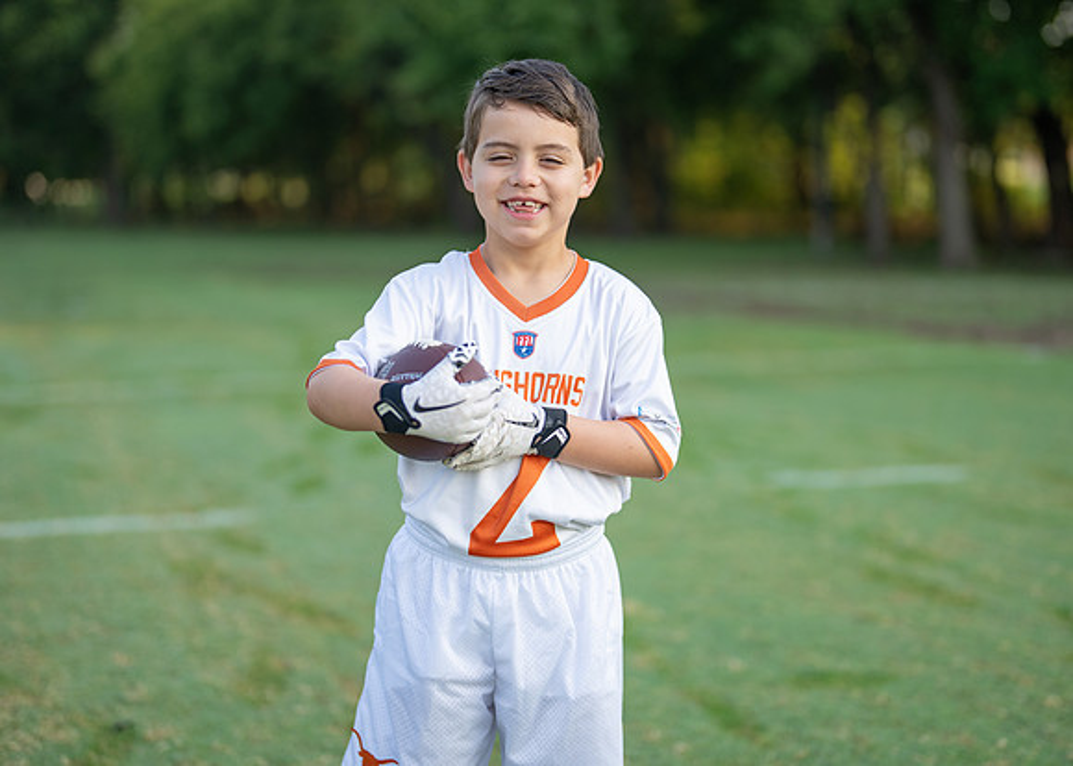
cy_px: 330
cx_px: 551
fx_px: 1903
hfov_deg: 31.5
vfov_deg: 22.7
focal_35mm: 62
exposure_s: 1/1600
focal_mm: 50
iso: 100
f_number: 1.2
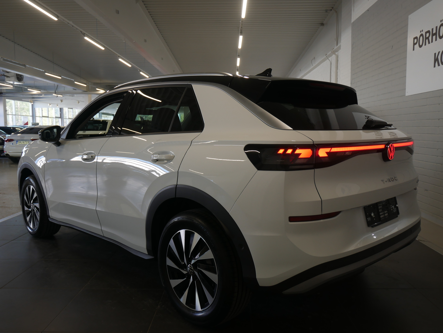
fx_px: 384
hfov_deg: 59.9
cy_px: 166
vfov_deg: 46.8
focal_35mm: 30
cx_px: 222
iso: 200
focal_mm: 15
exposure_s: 1/80
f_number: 3.8
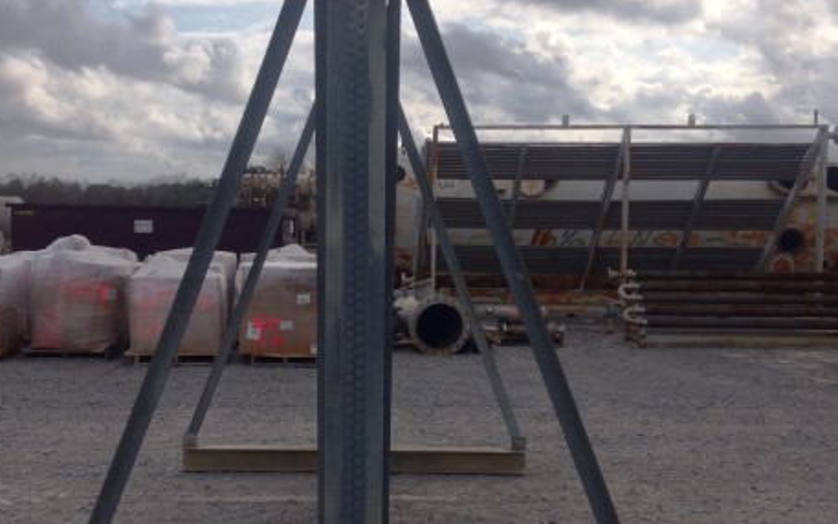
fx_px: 1119
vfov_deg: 26.4
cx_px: 354
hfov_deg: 40.9
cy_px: 289
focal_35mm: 49
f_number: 2.4
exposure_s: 1/1106
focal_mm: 4.12
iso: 50
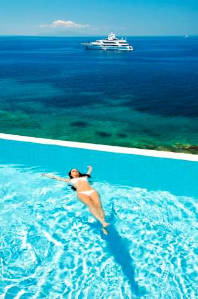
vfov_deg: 53.2
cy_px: 150
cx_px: 99
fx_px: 298
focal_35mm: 36
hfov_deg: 36.7
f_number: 18
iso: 100
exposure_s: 1/20
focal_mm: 24
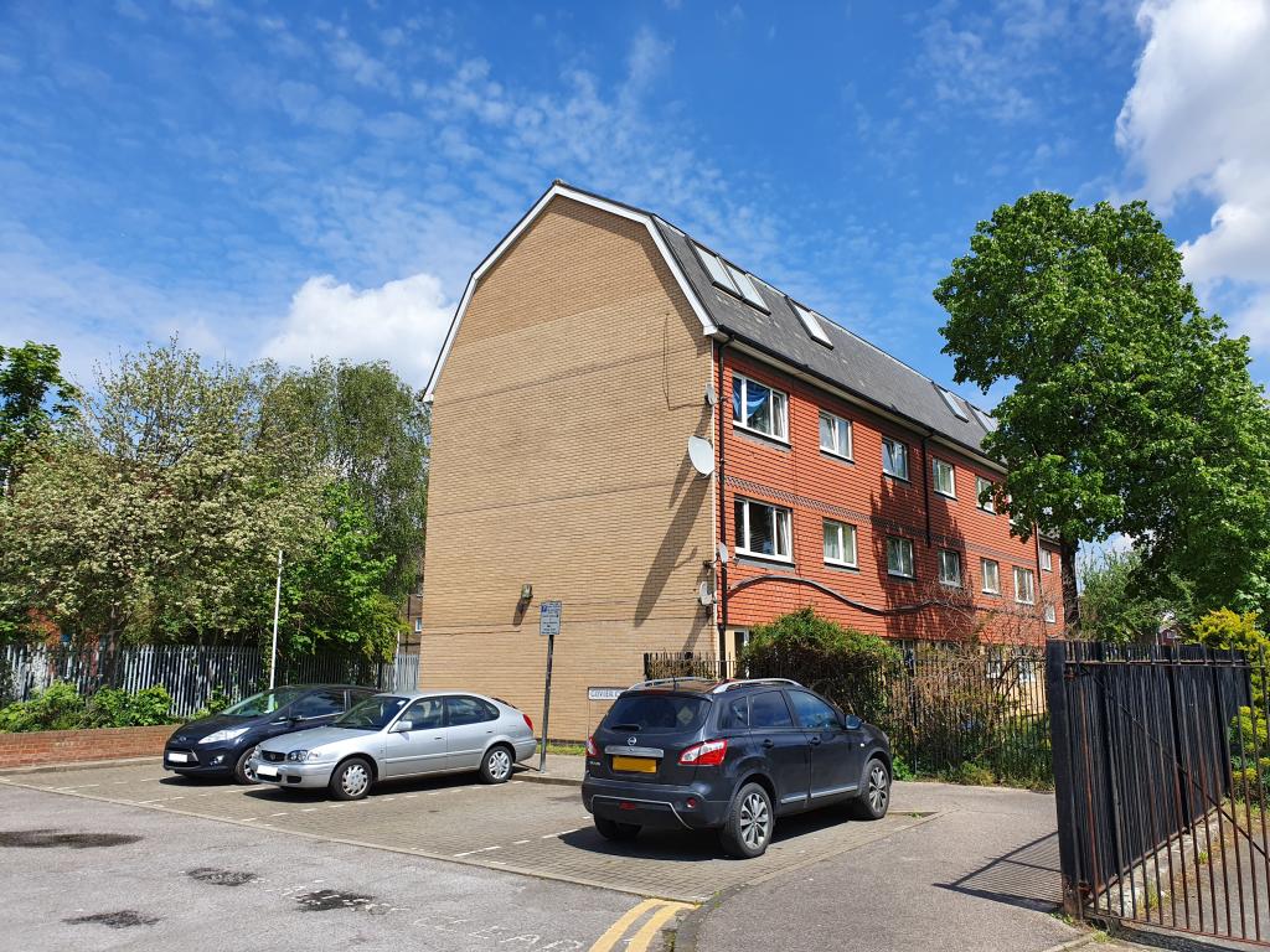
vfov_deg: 53.1
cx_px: 635
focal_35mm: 26
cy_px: 476
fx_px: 954
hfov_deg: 67.3
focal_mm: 4.32
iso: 50
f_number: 2.4
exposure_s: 1/1504
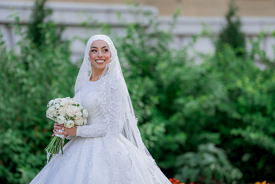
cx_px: 138
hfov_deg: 13.7
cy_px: 92
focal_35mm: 150
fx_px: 1146
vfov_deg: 9.2
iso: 100
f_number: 2.5
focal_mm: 150
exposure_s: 1/640
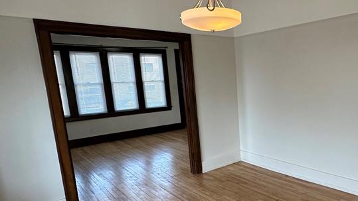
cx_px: 266
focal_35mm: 29
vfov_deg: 39.9
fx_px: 275
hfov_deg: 62.5
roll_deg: +1.4
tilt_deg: -10.6
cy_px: 127
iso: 250
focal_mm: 2.22
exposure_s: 1/120
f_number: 2.2
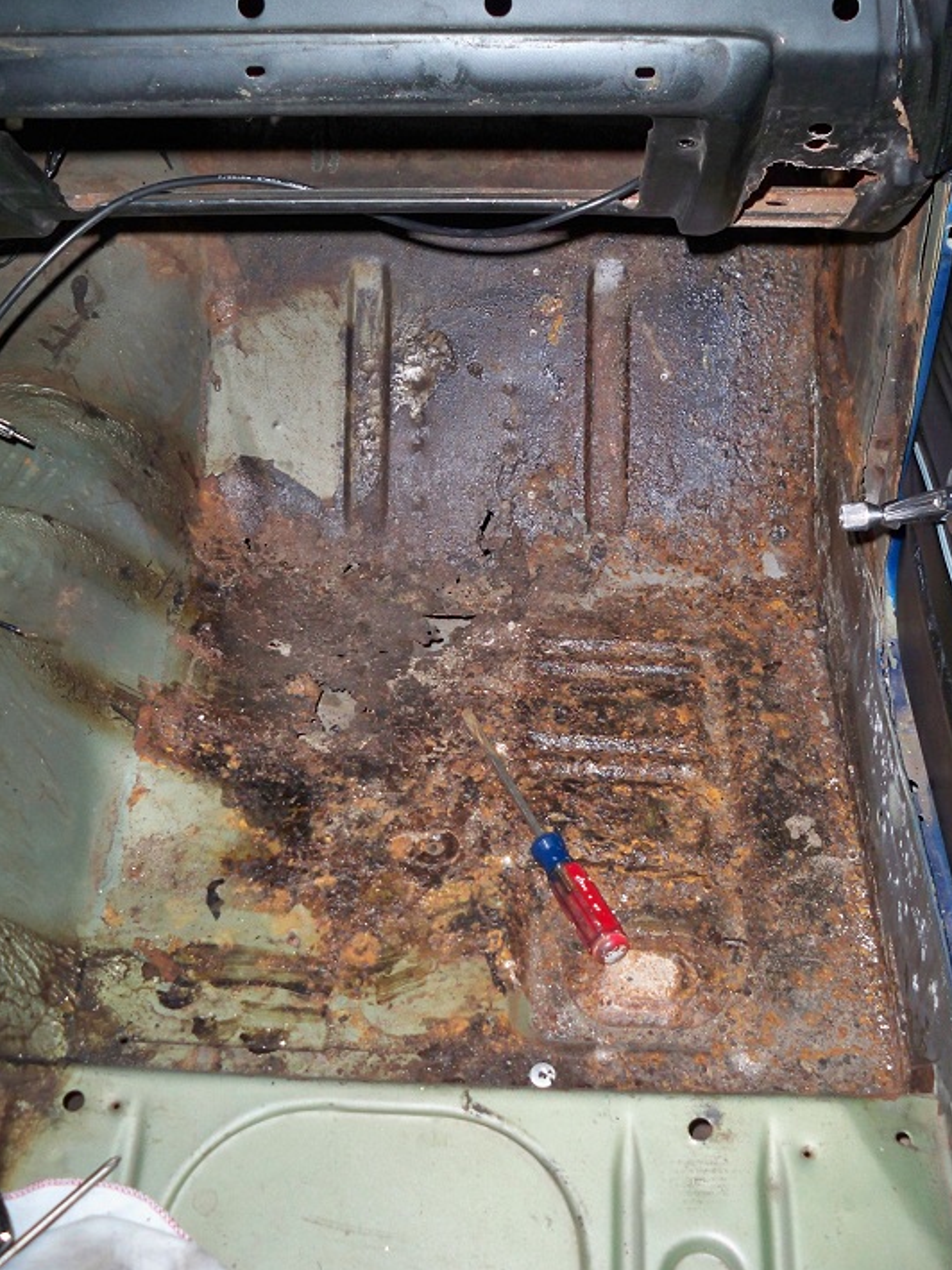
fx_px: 1321
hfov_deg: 39.6
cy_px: 639
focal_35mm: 36
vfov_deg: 51.4
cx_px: 487
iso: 200
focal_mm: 6.3
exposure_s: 1/60
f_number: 3.1
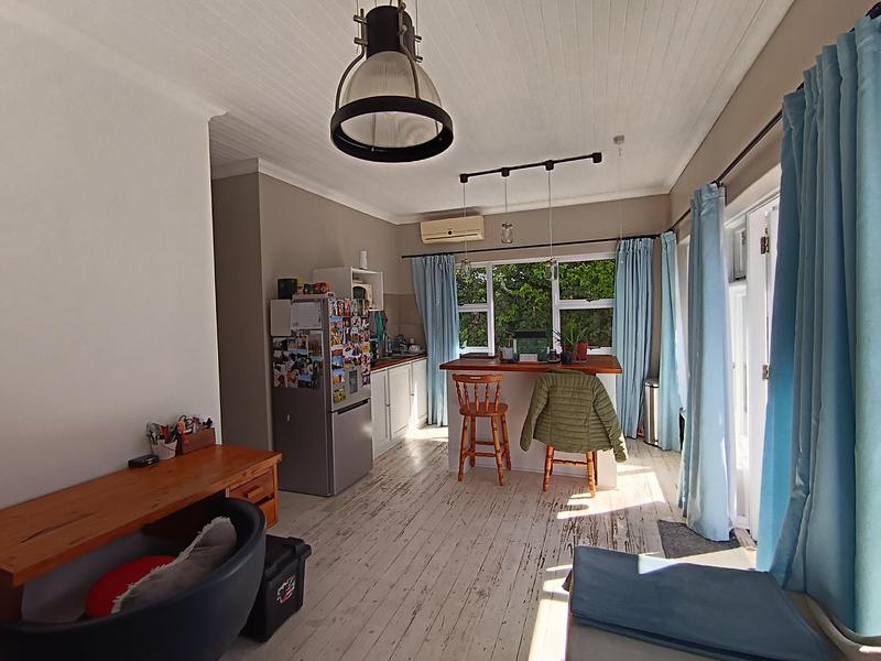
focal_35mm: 17
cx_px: 440
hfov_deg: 91.0
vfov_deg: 74.7
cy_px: 330
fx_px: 433
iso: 100
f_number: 2.2
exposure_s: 1/168
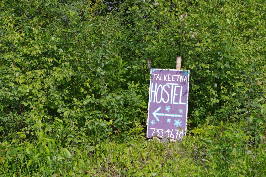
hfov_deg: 28.1
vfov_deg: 18.9
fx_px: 531
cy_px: 88
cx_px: 133
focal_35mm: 72
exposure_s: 1/200
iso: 400
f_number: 11
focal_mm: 47.5
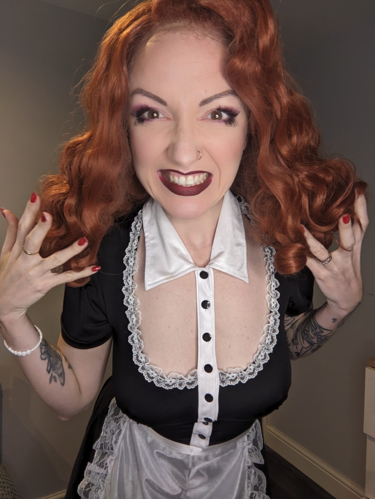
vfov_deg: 71.6
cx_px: 188
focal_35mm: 24
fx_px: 347
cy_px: 250
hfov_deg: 56.8
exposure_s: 1/25
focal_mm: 2.51
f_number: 2
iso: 86
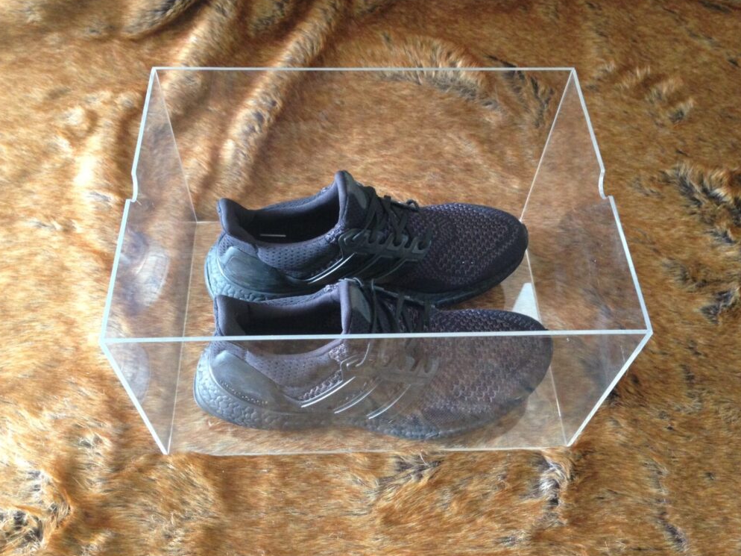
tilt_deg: -56.3
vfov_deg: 41.8
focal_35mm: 34
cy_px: 276
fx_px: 728
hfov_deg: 54.0
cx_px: 364
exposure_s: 1/20
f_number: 2.4
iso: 250
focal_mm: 4.12
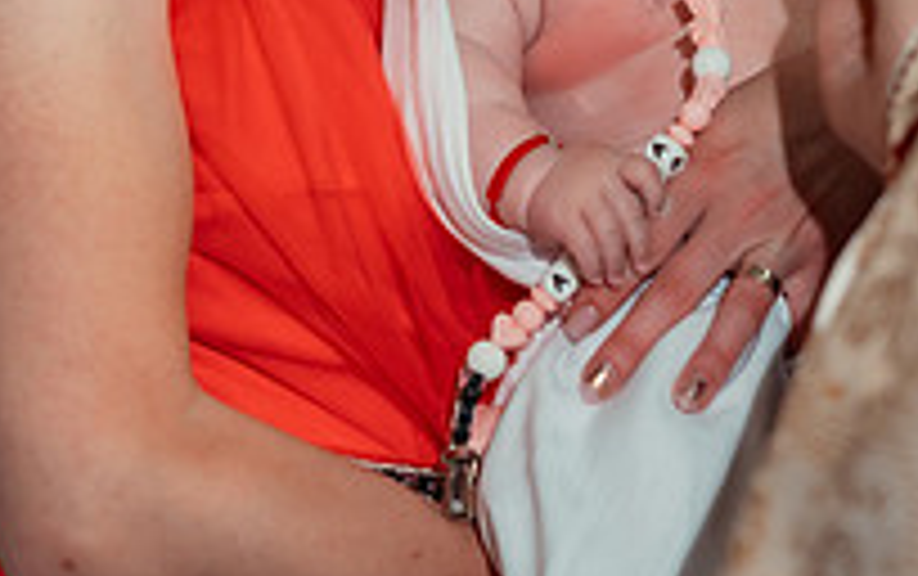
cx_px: 896
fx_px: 6161
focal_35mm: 246
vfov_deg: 5.3
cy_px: -158
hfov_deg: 8.5
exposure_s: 1/250
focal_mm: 85
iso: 1600
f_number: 2
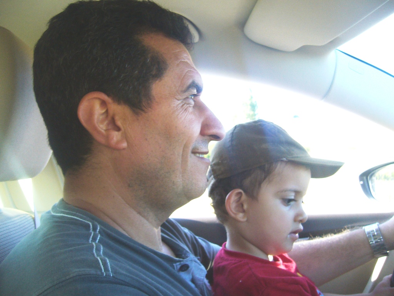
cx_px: 197
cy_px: 148
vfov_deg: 40.7
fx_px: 398
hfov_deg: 52.6
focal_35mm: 35
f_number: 2.8
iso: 80
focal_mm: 5.8
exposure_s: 1/125
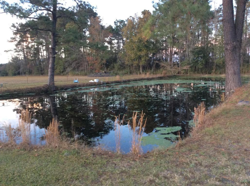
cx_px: 125
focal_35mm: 32
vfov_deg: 44.1
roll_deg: +1.0
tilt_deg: -6.6
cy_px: 93
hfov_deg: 56.9
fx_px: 231
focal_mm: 3.3
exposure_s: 1/24
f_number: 2.4
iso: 100
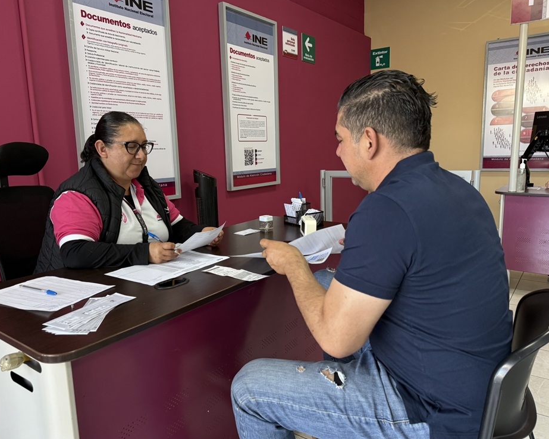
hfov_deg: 66.0
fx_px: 422
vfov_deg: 54.9
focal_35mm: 26
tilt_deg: -8.7
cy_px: 216
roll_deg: +2.1
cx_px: 268
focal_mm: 6.76
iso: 200
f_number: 1.78
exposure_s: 1/121
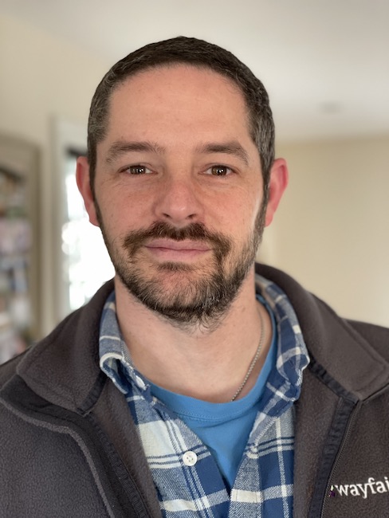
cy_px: 259
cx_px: 194
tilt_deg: +2.0
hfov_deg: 28.1
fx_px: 779
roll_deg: +1.2
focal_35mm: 52
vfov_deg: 36.8
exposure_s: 1/40
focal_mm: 6
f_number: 2
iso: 160
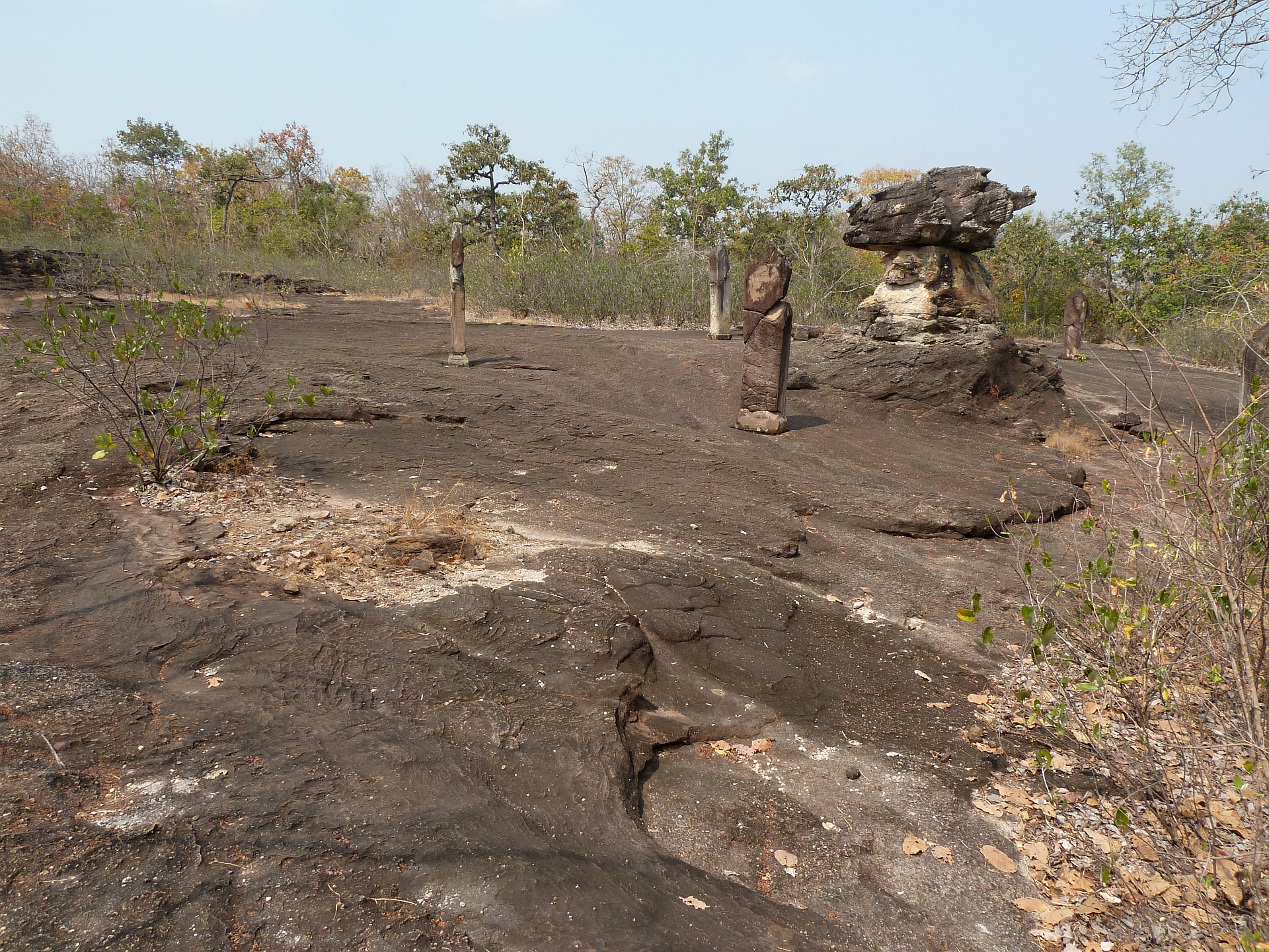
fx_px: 916
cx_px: 634
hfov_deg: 69.4
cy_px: 476
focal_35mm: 25
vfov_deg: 54.9
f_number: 5
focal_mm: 4.1
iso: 100
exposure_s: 1/320
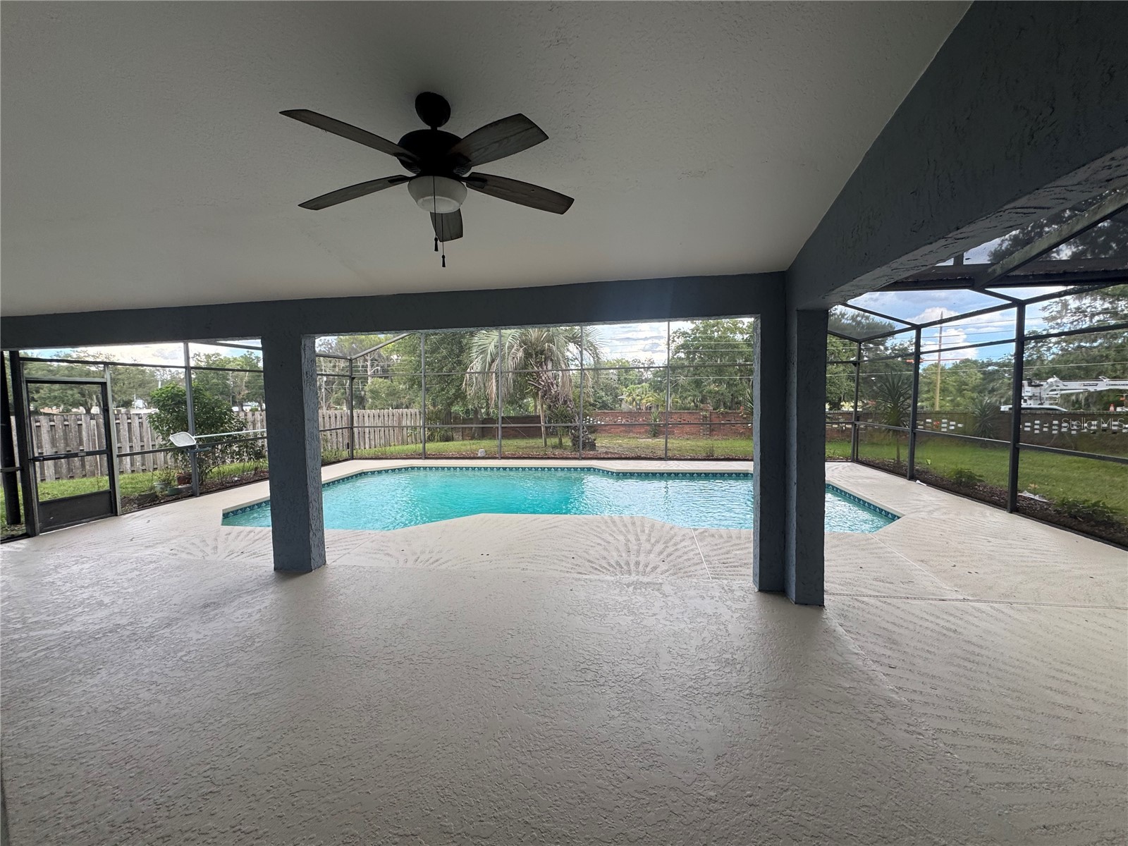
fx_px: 456
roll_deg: +0.6
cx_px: 564
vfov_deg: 85.7
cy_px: 423
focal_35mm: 14
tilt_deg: -4.9
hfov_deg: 102.1
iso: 40
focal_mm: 2.22
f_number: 2.2
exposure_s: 1/189
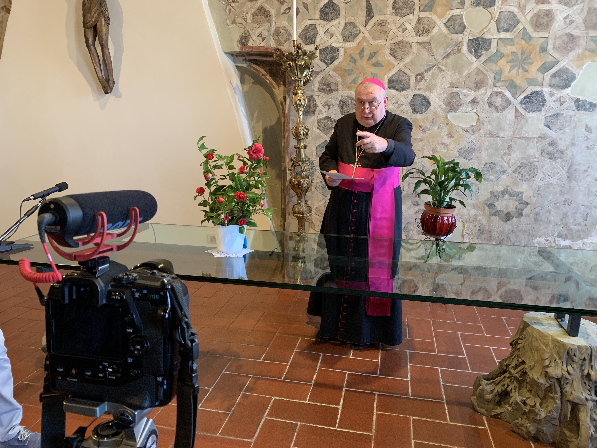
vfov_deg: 53.1
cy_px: 224
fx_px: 448
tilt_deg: -12.0
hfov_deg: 67.3
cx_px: 298
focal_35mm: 26
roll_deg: -0.3
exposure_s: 1/50
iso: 250
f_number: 1.8
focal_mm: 4.25
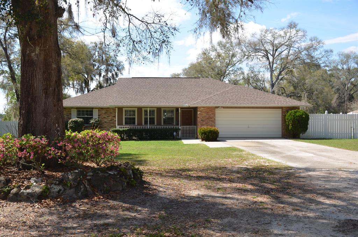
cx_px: 179
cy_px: 118
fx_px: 387
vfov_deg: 34.1
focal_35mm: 39
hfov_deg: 49.6
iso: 100
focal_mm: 26
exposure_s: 1/250
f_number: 6.3
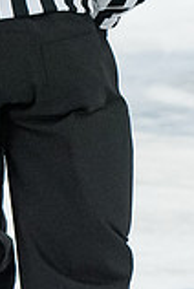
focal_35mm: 1196
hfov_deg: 1.2
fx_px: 9625
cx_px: 64
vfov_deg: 1.7
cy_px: -159
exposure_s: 1/800
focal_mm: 160
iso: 2500
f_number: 3.5
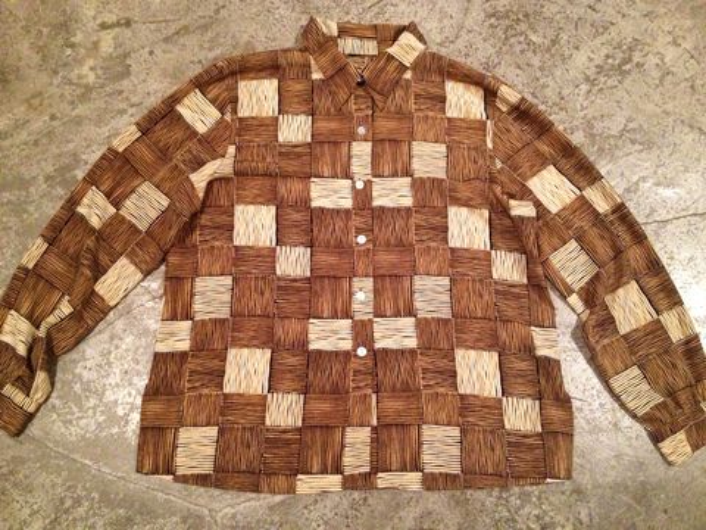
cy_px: 265
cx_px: 353
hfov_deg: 52.6
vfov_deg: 40.7
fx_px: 714
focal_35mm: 35
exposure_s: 1/15
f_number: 2.4
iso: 640
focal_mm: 4.28
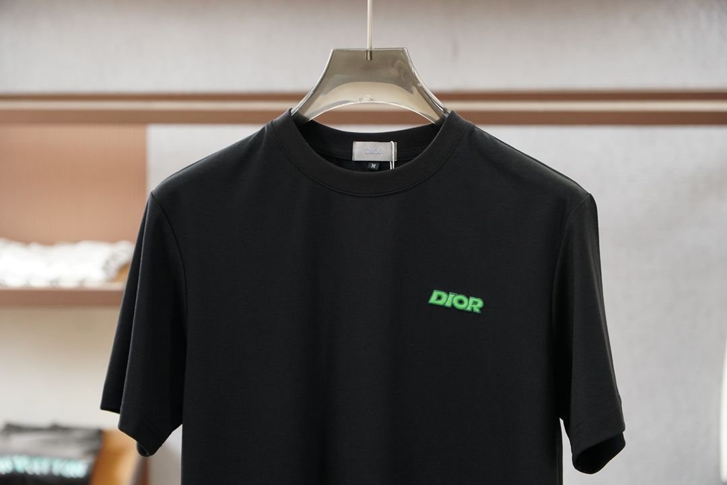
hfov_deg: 21.2
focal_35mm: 96
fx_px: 1939
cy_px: 242
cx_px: 364
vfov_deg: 14.3
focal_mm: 64
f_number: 4
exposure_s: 1/125
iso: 800
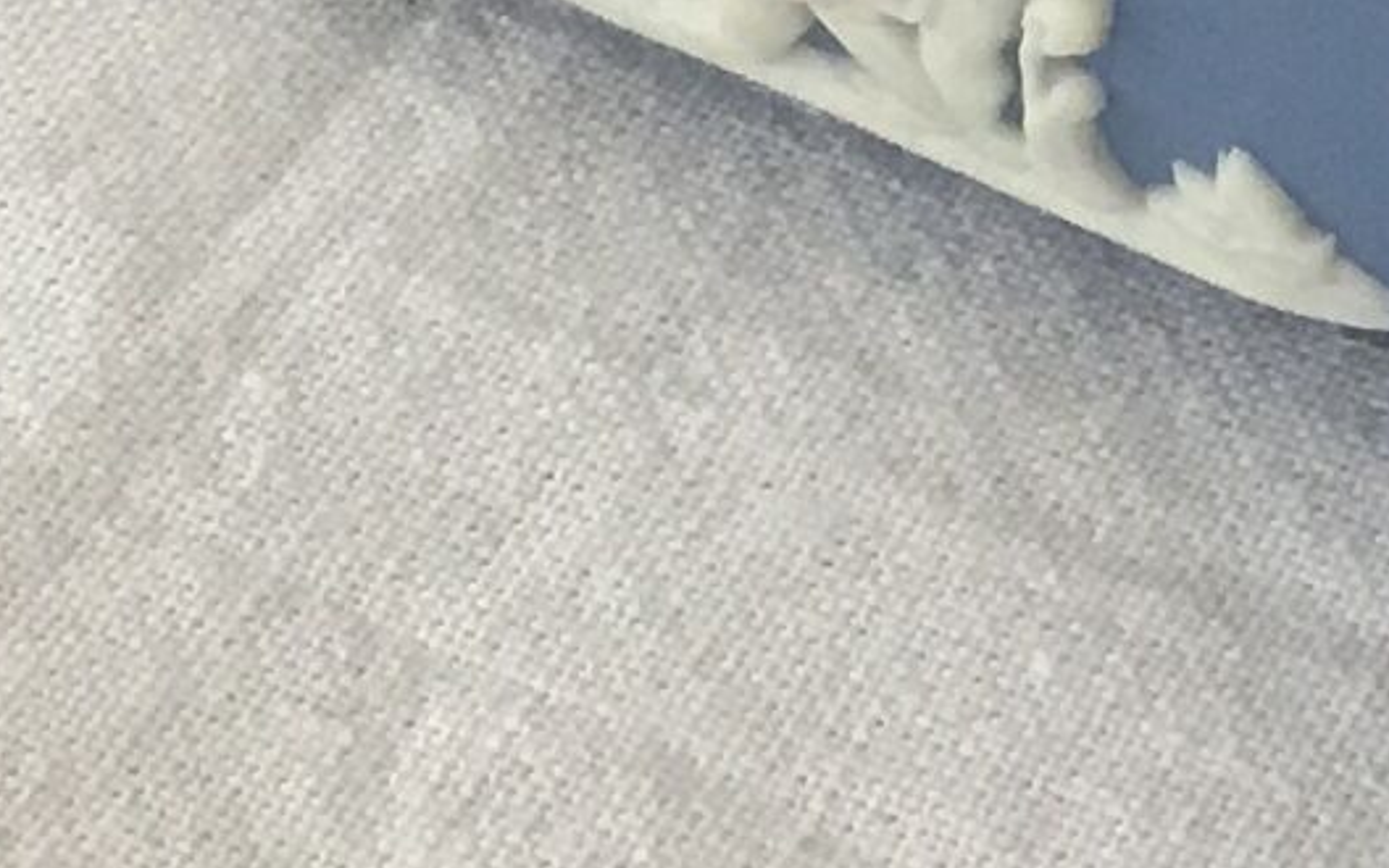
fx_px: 7685
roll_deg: -0.1
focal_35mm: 203
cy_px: -1457
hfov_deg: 10.3
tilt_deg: -35.2
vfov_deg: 6.1
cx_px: 1018
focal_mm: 3.3
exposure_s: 1/33
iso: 25
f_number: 2.4
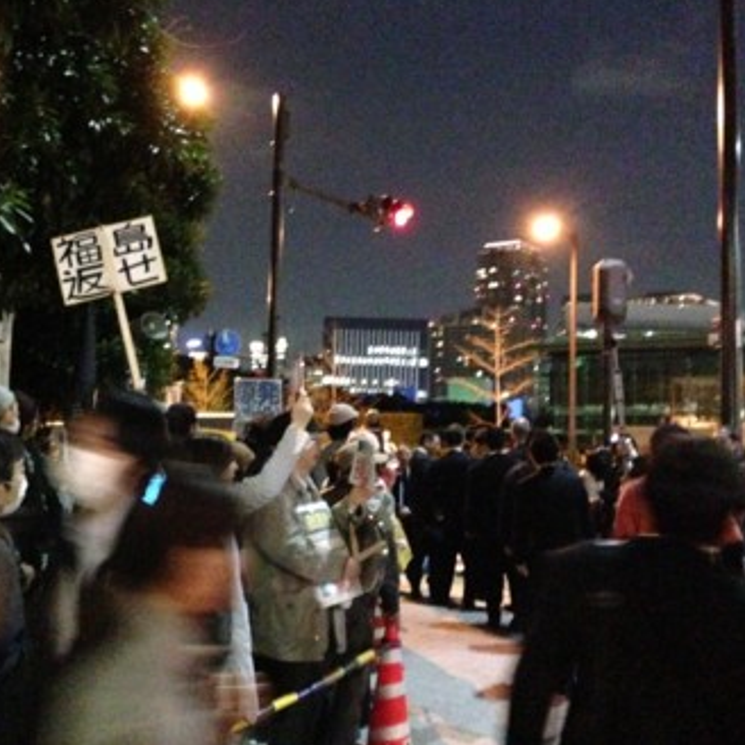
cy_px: 370
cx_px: 279
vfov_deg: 41.9
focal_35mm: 40
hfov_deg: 41.6
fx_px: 974
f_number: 2.4
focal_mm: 4.13
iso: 2500
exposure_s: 1/15
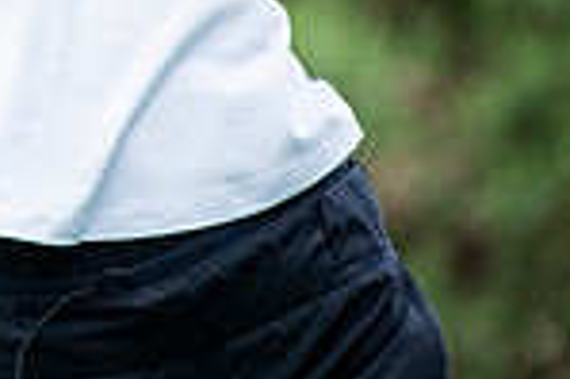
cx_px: -501
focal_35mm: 2690
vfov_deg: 0.5
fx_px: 42544
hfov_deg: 0.8
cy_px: -346
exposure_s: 1/1000
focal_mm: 460
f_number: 5.6
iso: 1250
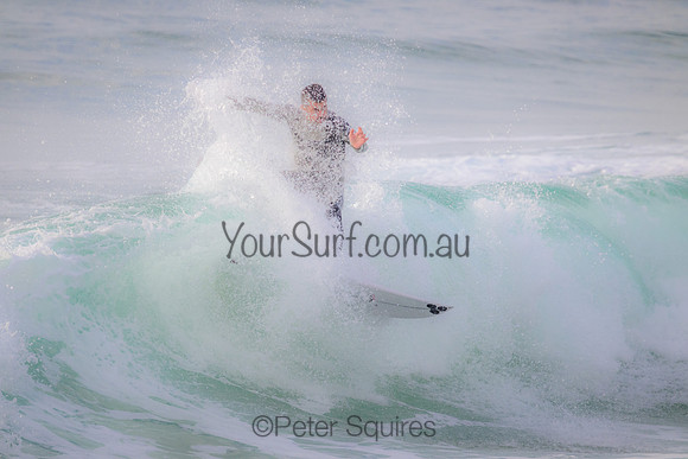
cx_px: 344
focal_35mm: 720
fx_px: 13763
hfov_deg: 2.9
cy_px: 230
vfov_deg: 1.9
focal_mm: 720
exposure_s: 1/1600
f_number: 11
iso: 1800
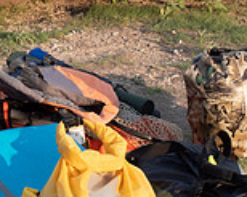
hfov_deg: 12.5
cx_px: 137
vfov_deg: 9.9
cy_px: 236
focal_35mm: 154
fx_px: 1125
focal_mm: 18
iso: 200
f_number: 5.6
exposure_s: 1/400
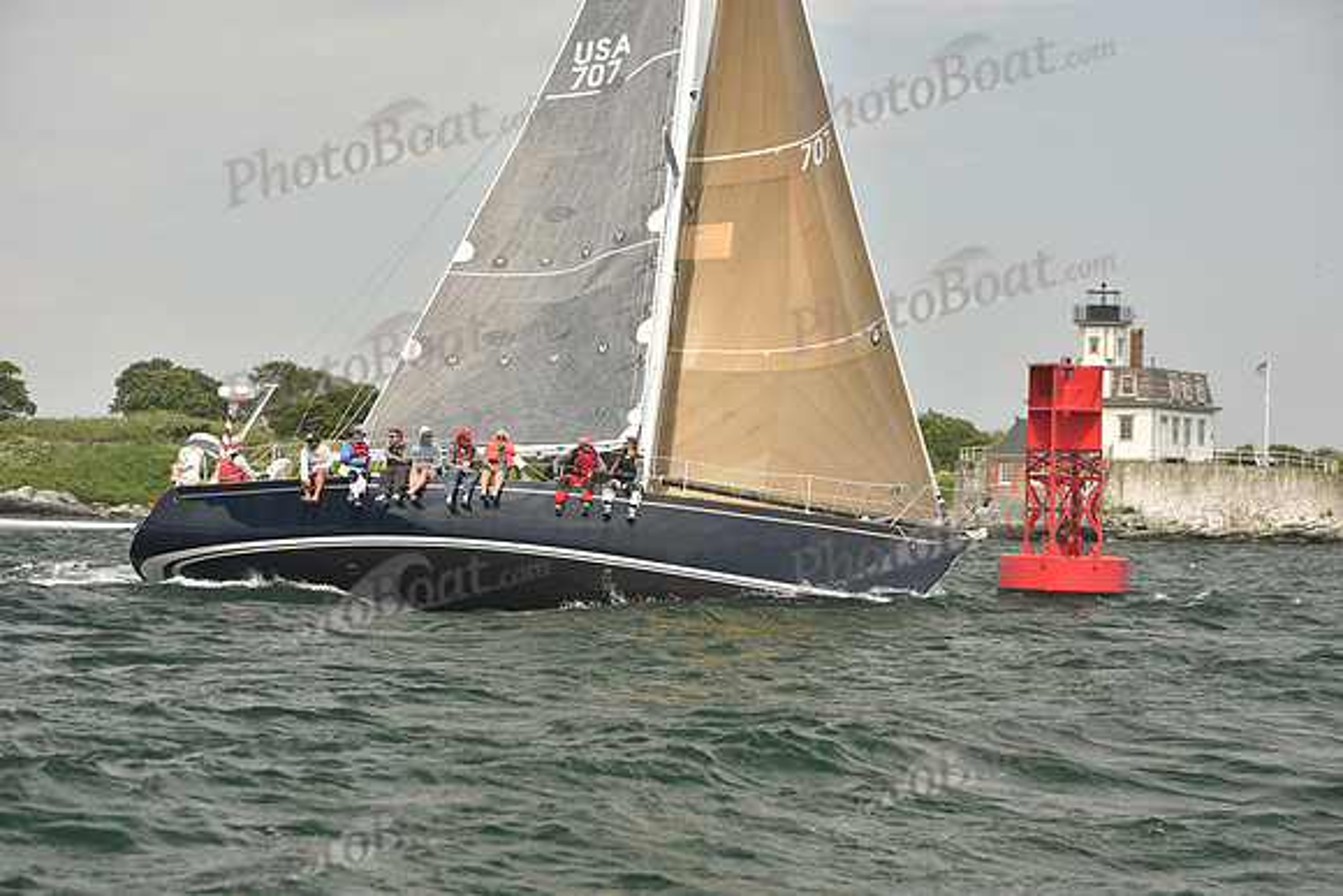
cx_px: 672
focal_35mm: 95
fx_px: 3545
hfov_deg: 21.5
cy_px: 448
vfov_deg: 14.4
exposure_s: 1/640
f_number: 5.6
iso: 250
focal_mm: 95
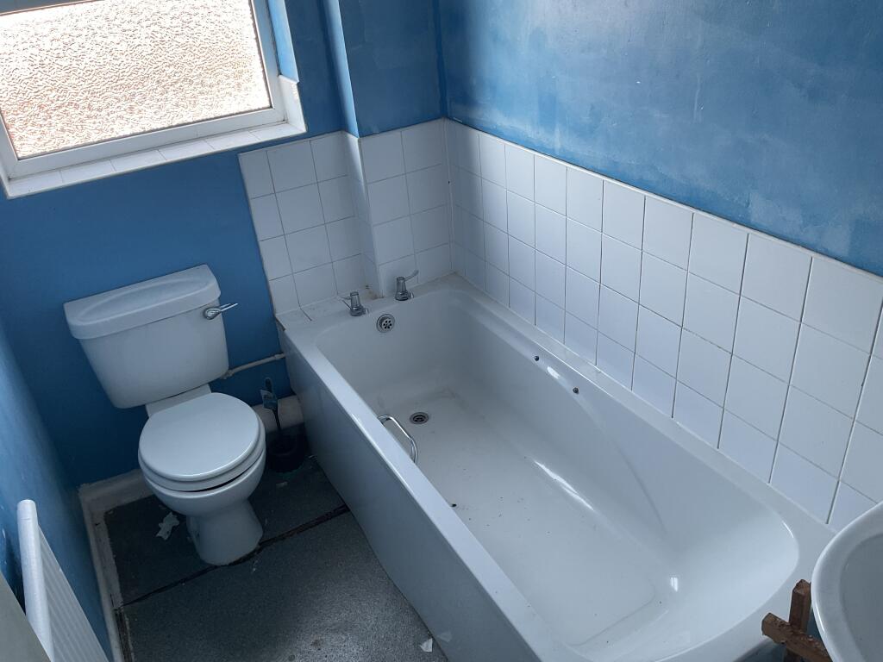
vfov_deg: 48.2
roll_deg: +5.7
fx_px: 740
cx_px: 442
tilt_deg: -30.5
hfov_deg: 61.7
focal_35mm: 29
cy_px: 331
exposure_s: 1/60
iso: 40
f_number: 1.8
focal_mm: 3
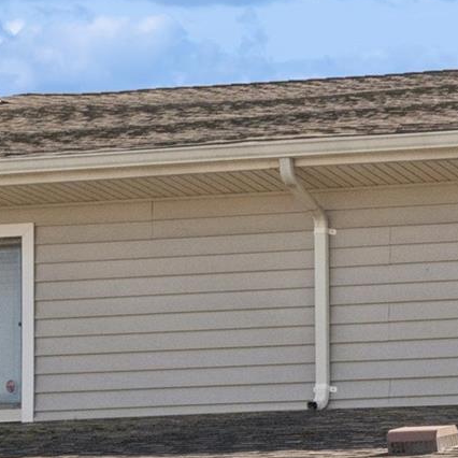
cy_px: 633
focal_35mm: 147
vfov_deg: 11.5
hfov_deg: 10.4
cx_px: 1059
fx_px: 2200
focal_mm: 24
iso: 400
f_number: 8
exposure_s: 1/1250
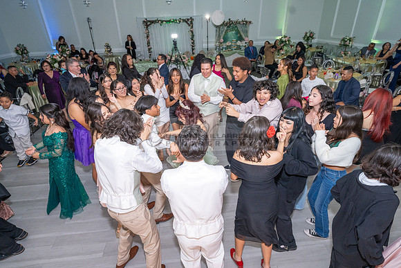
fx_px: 228
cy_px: 134
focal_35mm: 20
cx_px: 200
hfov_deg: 82.6
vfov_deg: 60.7
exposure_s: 1/160
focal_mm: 20.5
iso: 1250
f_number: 4
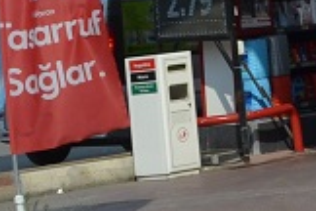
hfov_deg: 6.7
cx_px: 833
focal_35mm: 289
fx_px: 2537
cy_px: -408
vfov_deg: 4.6
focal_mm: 26
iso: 100
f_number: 7.1
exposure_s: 1/200
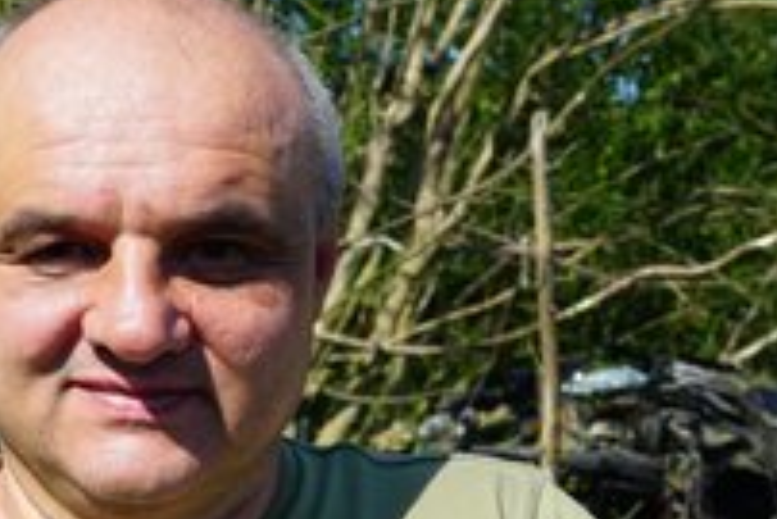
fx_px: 2052
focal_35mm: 95
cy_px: 329
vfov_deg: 14.4
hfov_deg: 21.2
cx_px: 146
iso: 100
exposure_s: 1/80
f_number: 13
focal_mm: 48
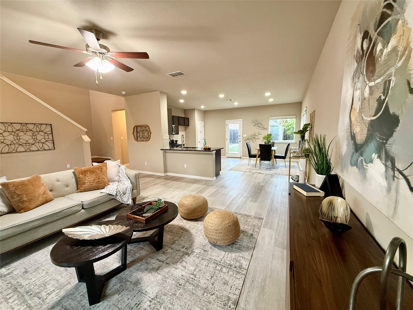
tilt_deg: -6.2
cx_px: 206
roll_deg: +1.0
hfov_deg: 102.1
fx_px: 167
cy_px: 155
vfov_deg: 85.7
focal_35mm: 14
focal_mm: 2.22
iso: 320
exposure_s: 1/60
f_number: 2.2
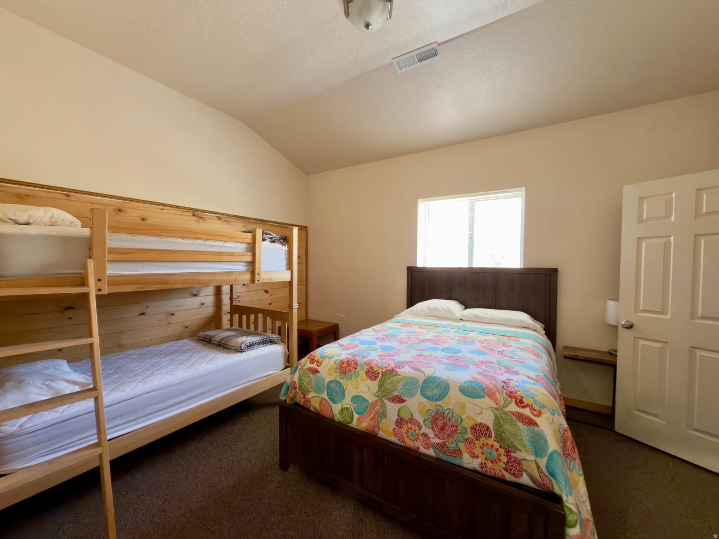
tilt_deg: -2.1
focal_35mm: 14
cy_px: 270
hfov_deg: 102.1
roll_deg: -0.6
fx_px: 291
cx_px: 360
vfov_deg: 85.7
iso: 200
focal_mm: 2.22
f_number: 2.2
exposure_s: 1/30
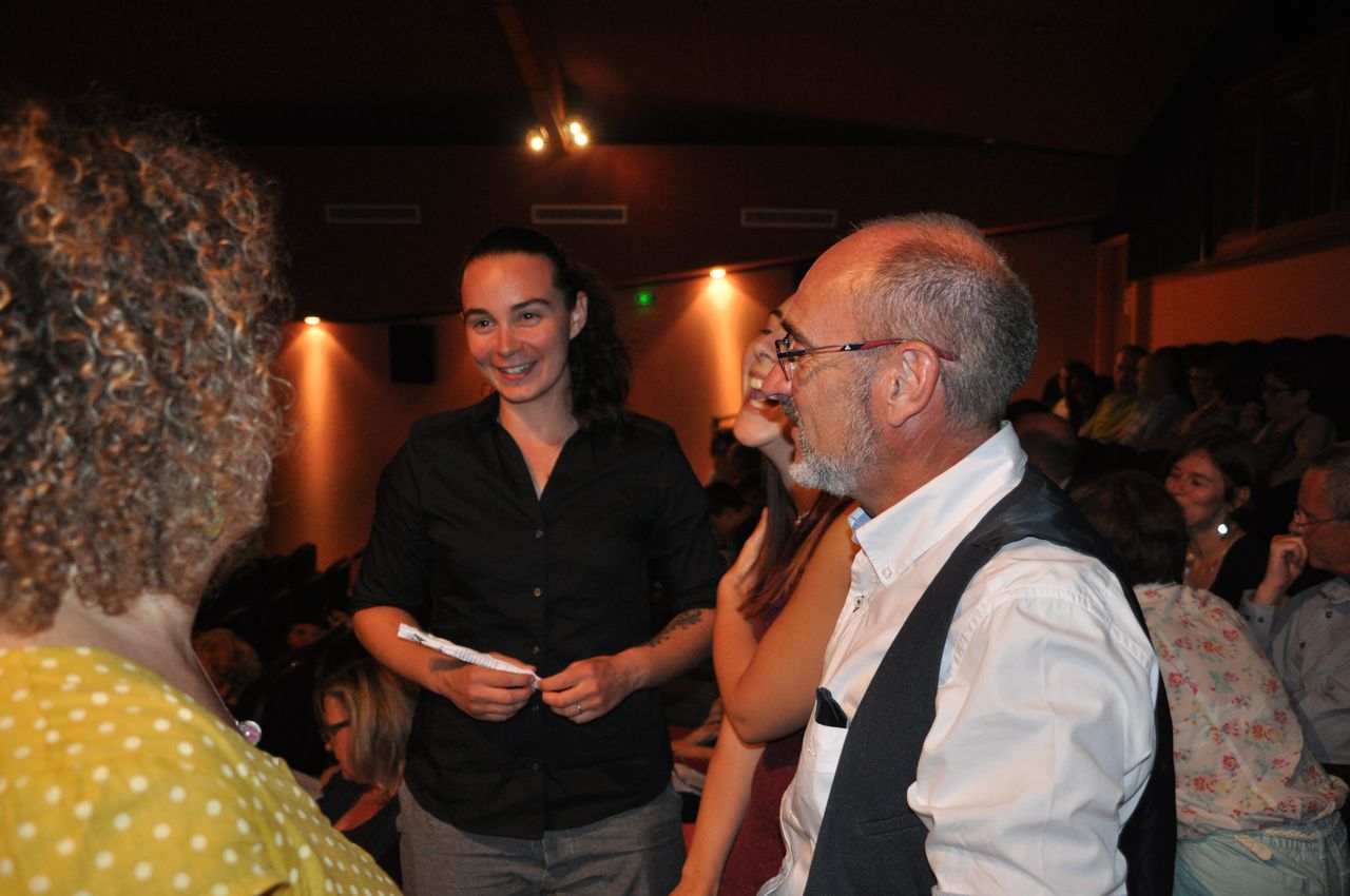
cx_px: 675
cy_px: 448
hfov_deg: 57.3
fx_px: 1236
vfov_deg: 39.9
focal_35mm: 33
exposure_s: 1/60
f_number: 3.8
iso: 800
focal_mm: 22
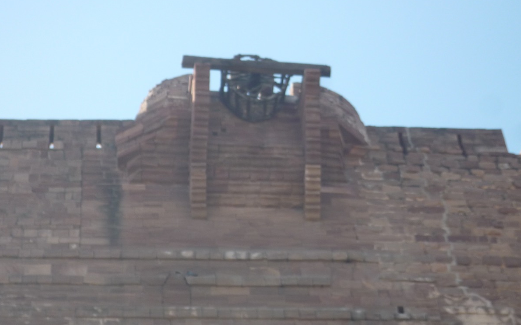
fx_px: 1817
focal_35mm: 128
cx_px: 260
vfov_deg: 10.2
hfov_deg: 16.3
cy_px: 163
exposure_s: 1/200
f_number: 5.6
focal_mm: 17.6
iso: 100
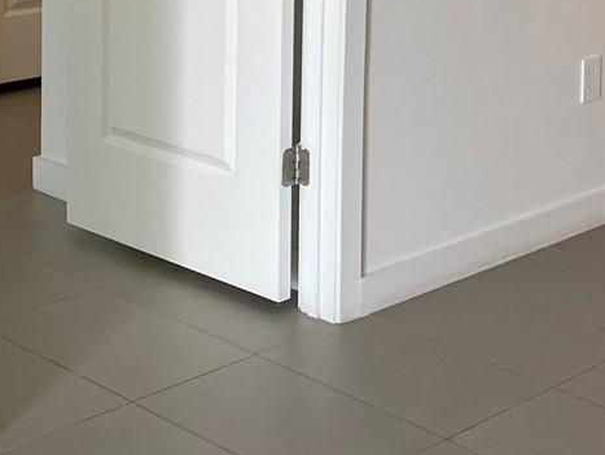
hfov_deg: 20.6
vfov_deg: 15.4
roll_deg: -1.0
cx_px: 716
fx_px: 1557
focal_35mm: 89
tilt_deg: -2.6
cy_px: -215
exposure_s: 1/120
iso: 80
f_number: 1.8
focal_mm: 4.25
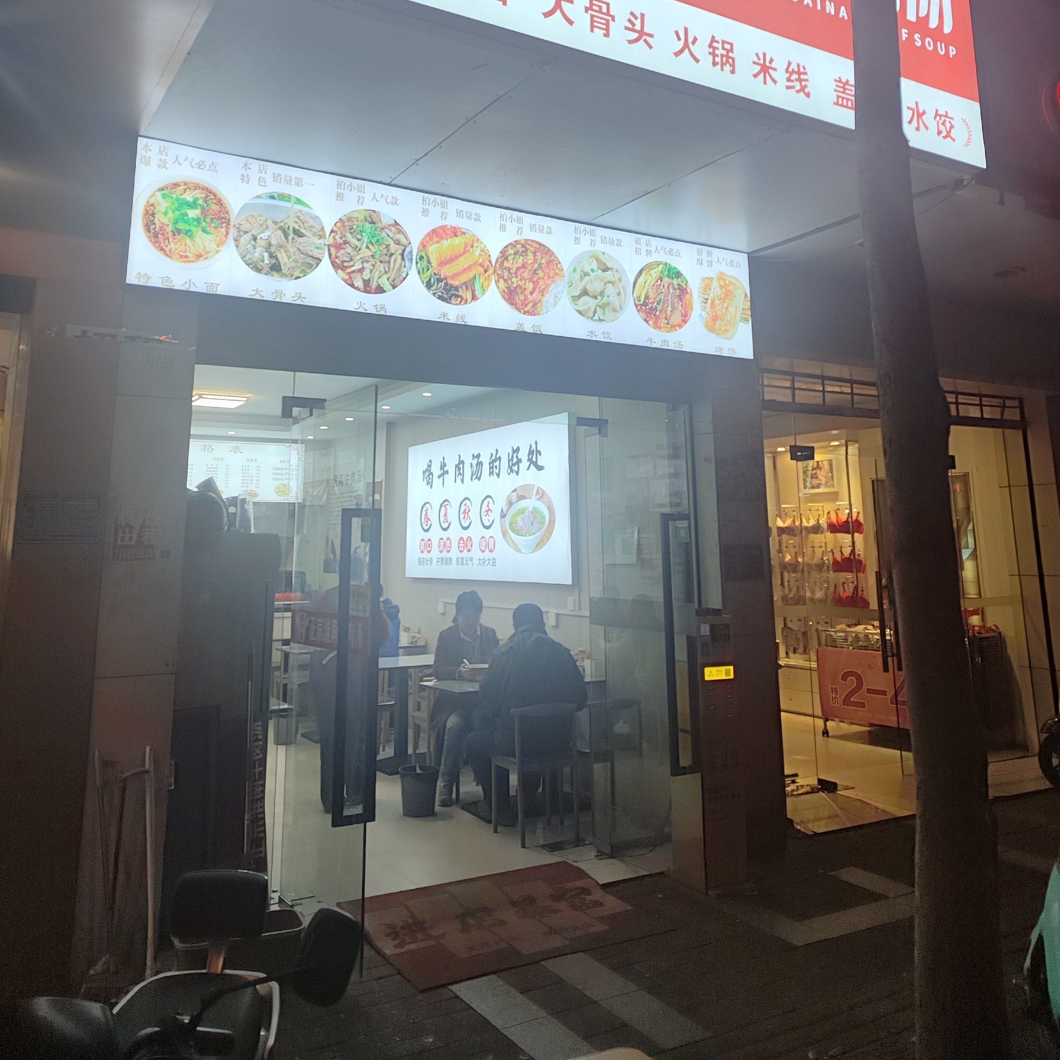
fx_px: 1005
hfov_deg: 55.6
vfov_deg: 54.3
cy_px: 337
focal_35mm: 29
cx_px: 527
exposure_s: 1/100
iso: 60
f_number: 1.65
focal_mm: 5.26
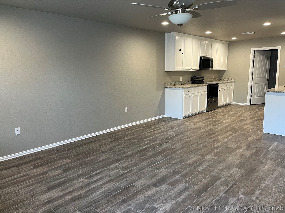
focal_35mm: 26
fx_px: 214
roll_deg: +1.8
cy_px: 106
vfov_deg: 53.1
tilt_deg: -9.2
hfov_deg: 67.3
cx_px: 142
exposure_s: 1/60
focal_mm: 5.1
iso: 80
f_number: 1.6
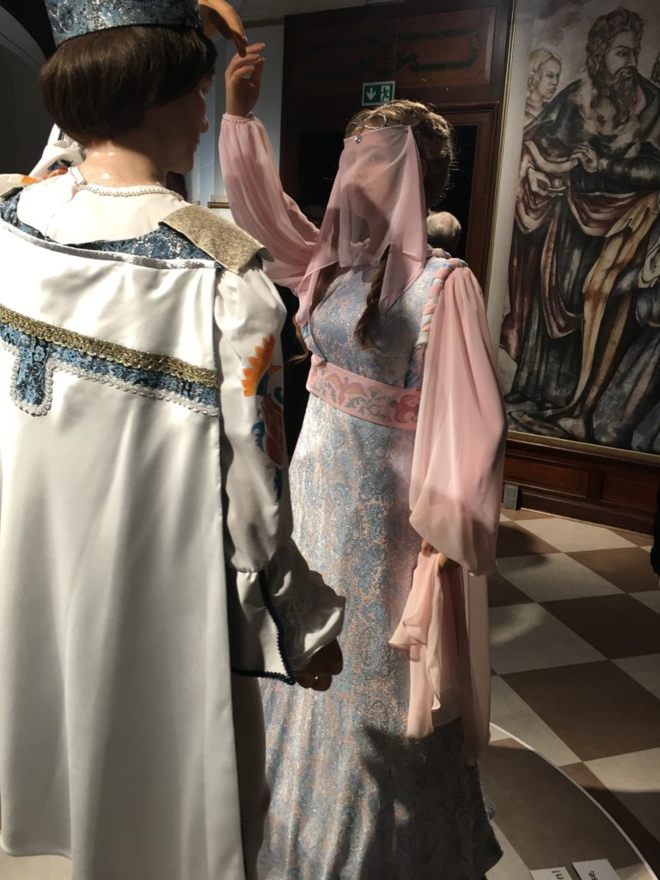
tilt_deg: -12.9
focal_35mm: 29
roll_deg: -2.8
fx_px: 737
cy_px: 440
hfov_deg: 48.2
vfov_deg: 61.7
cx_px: 330
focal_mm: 4.15
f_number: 2.2
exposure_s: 1/17
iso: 32
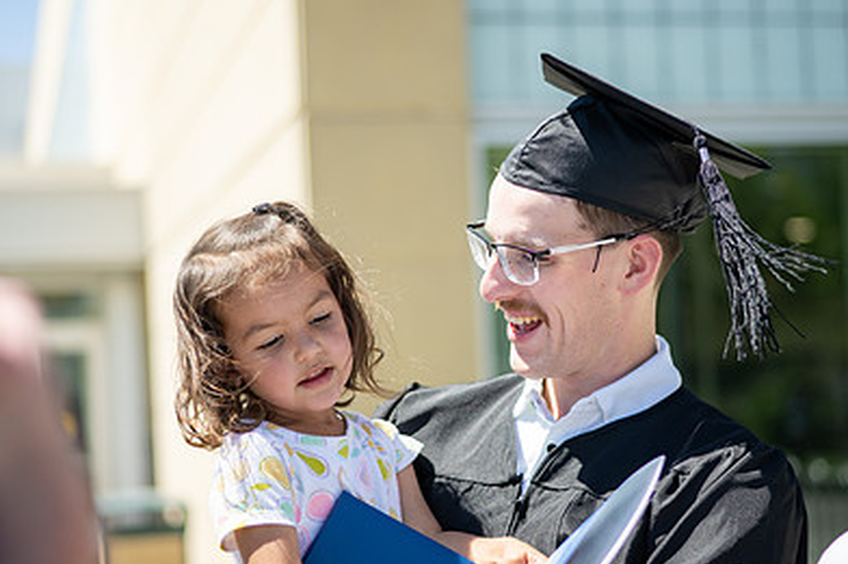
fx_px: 1742
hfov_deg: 27.3
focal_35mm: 74
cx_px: 454
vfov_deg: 18.4
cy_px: 323
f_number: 1.8
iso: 100
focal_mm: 50
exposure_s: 1/3200
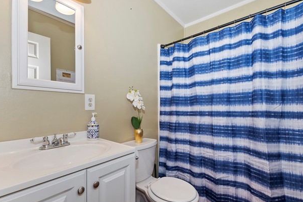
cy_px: 106
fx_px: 135
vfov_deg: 73.7
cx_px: 148
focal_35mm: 16
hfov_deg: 96.7
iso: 400
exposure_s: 1/30
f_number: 8
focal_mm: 10
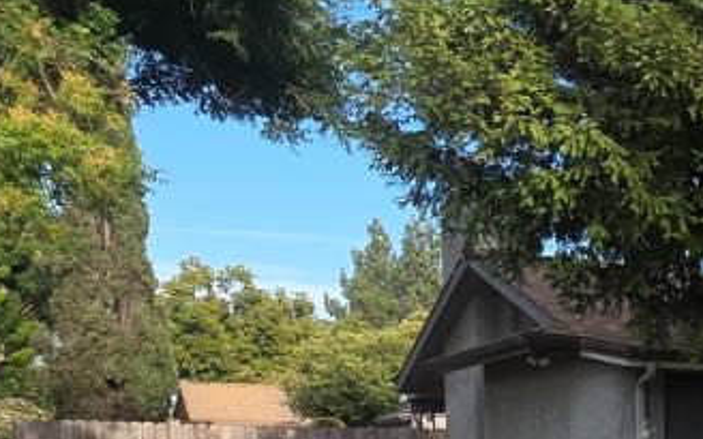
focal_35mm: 63
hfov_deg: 24.8
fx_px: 1207
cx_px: 1063
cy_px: 530
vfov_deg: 19.4
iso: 40
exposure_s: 1/631
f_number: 1.9
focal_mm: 2.2
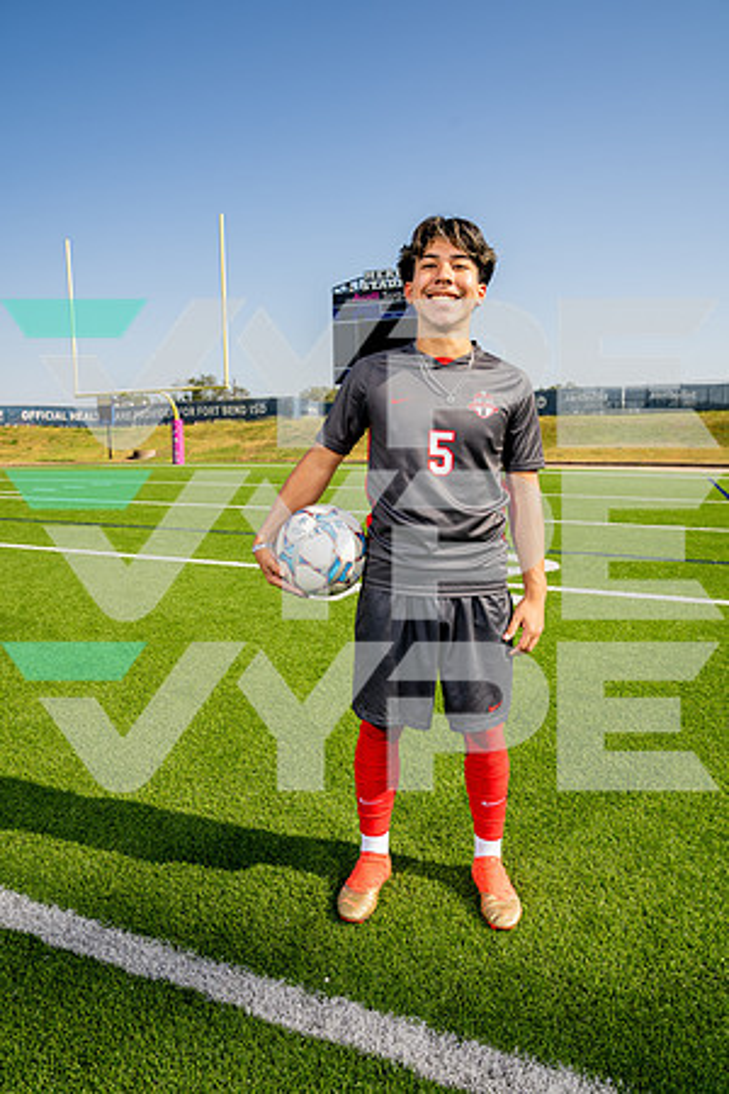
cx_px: 364
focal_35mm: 24
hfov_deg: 53.1
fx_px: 729
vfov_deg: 73.7
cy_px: 547
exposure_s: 1/125
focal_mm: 24
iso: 50
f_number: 7.1
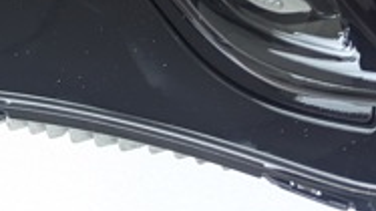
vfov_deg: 12.3
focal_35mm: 89
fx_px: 887
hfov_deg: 22.1
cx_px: -75
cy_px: -183
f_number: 1.85
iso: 194
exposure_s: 1/54.2
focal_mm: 6.81
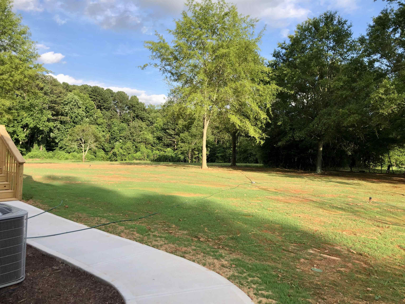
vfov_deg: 49.7
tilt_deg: -1.3
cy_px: 152
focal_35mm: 28
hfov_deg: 63.4
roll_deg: -2.0
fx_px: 328
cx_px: 202
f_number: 1.8
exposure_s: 1/842
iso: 20
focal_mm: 3.99
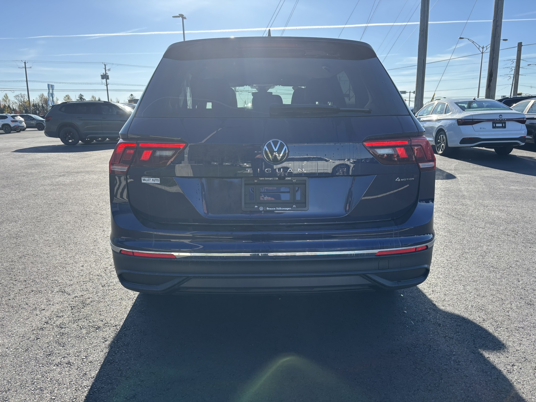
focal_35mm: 26
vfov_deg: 53.1
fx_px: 403
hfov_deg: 67.3
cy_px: 201
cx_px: 268
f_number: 1.6
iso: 50
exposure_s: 1/1233
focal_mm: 5.96
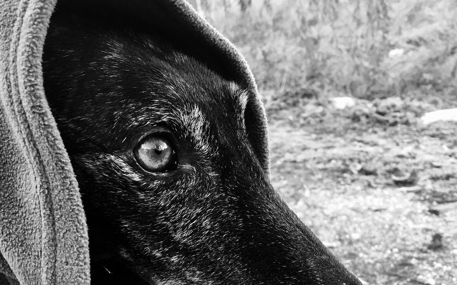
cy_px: 201
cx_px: 233
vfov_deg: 32.3
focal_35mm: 39
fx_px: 486
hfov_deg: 50.4
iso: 40
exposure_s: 1/33
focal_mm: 4.15
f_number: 2.2
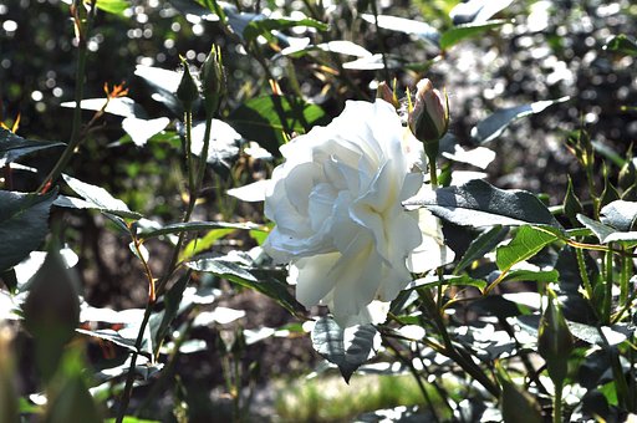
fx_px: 1325
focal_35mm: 75
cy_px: 212
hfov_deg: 27.0
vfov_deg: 18.1
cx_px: 318
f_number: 13
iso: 200
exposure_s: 1/640
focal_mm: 50
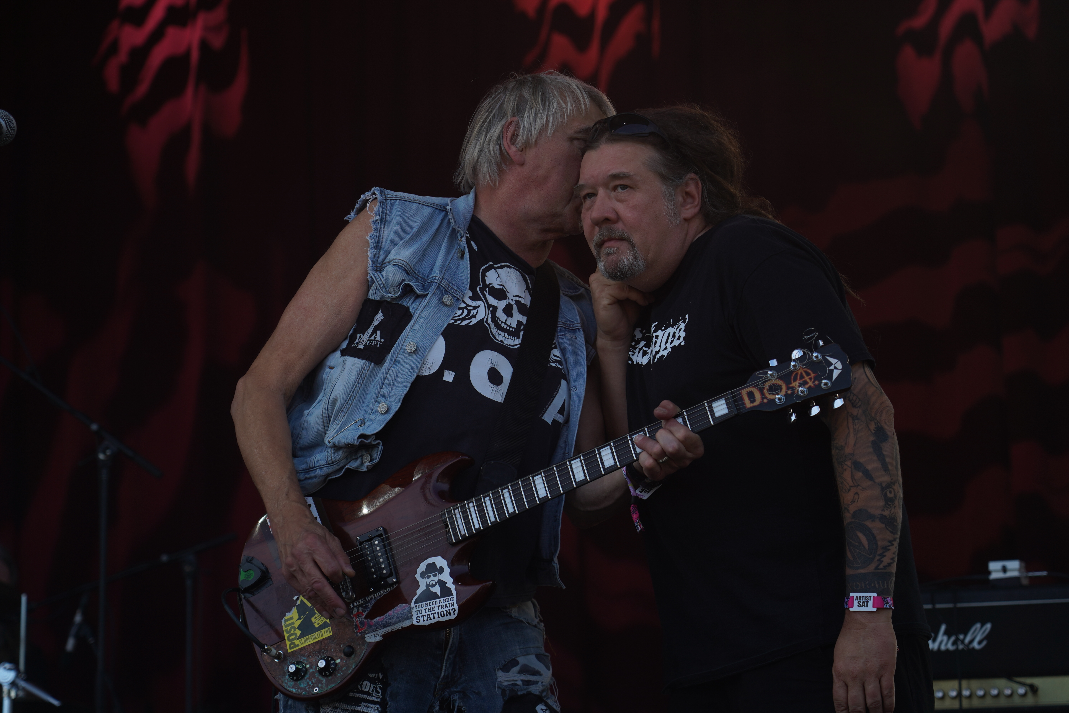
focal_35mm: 105
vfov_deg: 13.0
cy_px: 356
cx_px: 534
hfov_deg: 19.5
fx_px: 3118
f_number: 5
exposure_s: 1/320
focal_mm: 105
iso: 100
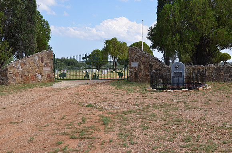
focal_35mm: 48
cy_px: 76
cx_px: 116
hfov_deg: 41.2
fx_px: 309
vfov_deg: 27.9
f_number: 7.1
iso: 100
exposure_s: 1/250
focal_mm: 32
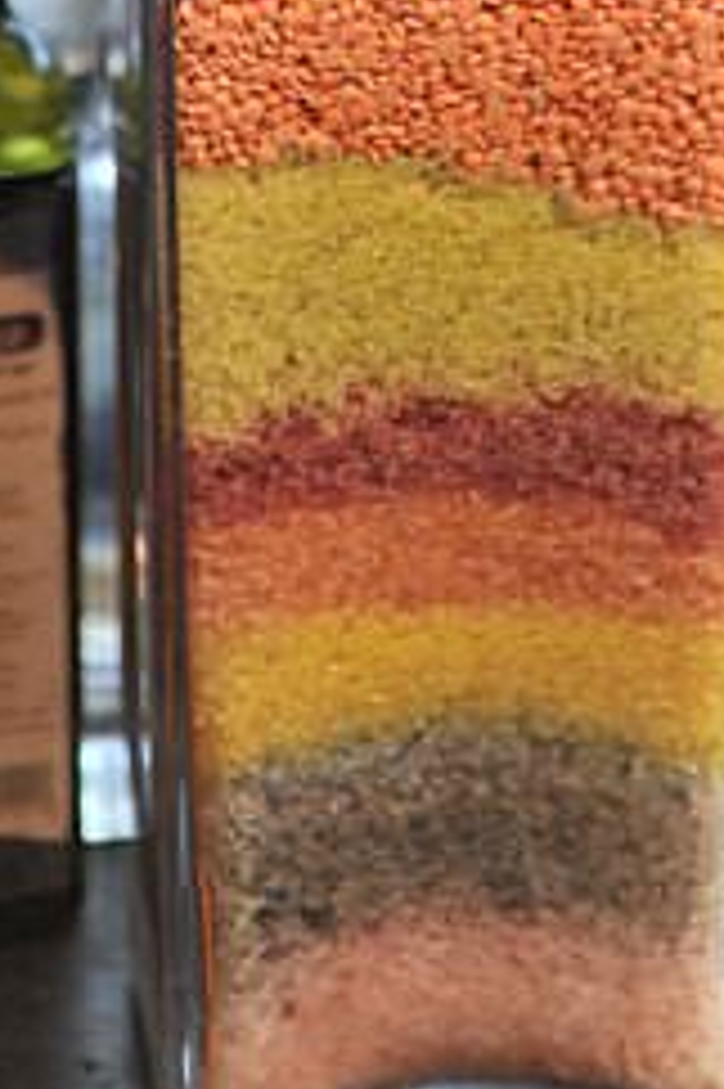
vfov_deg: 10.7
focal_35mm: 186
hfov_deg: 7.4
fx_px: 5619
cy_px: -540
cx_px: 391
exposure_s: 1/100
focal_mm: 50
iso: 320
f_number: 2.8
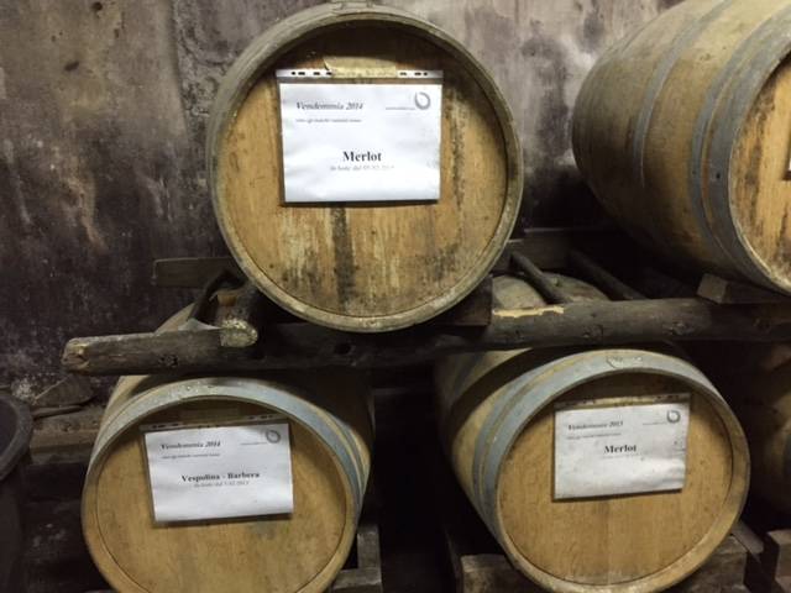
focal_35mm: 29
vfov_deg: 48.2
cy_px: 296
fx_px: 663
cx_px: 396
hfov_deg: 61.7
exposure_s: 1/17
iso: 250
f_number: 2.2
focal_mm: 4.15
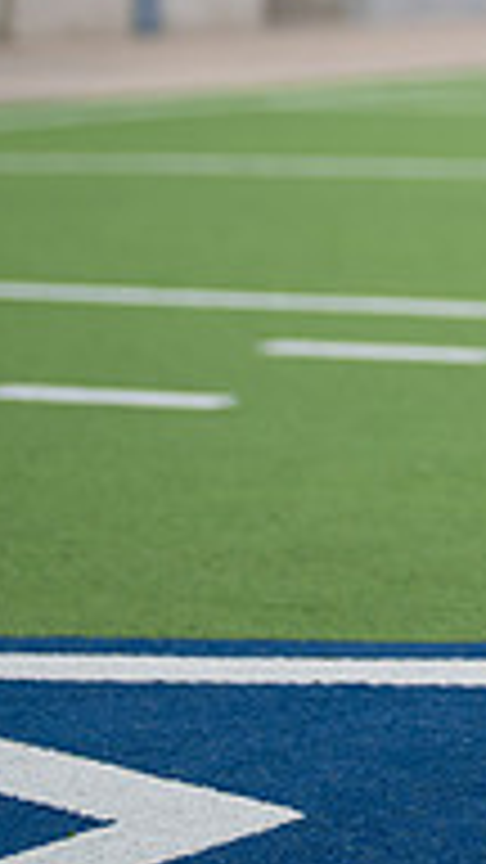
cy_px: -66
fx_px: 4445
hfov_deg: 6.1
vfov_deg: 11.0
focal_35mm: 194
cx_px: 974
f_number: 1.2
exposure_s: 1/1250
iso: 100
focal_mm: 50
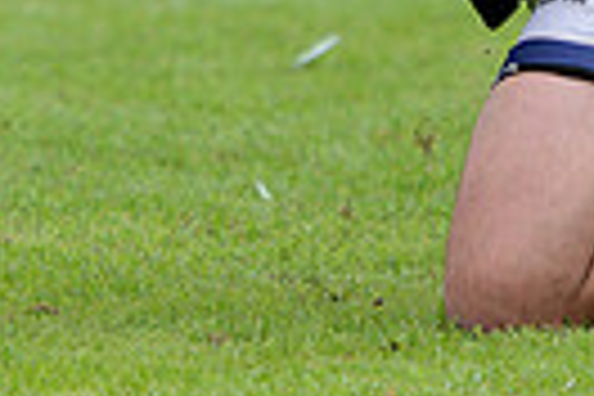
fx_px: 17340
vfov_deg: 1.3
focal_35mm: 1051
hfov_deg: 2.0
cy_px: -398
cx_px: -112
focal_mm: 240
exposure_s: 1/640
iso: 800
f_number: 4
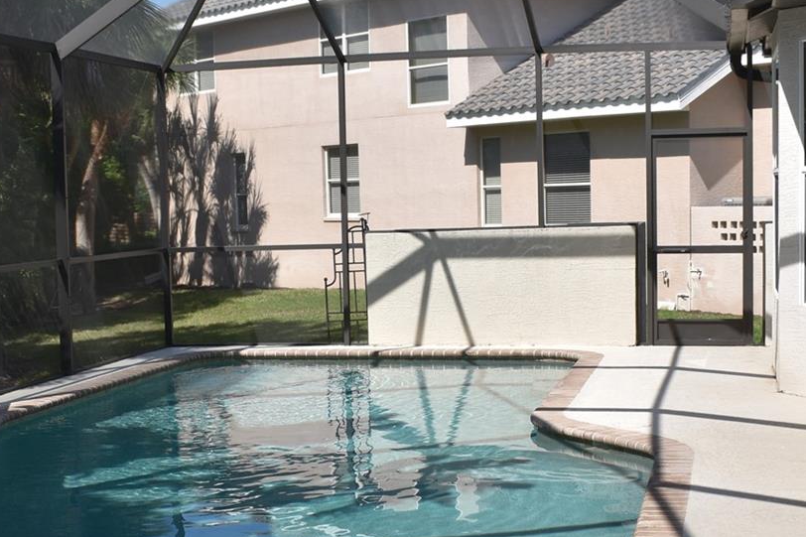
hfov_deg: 30.9
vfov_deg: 20.8
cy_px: 363
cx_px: 336
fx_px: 1455
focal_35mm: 65
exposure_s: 1/200
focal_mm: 22
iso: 100
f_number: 10
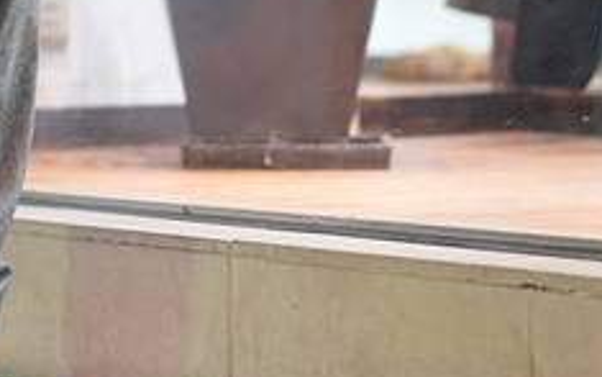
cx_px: 179
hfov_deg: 11.0
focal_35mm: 191
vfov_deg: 6.8
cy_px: -173
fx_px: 3134
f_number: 1.8
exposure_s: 1/60
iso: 800
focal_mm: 55
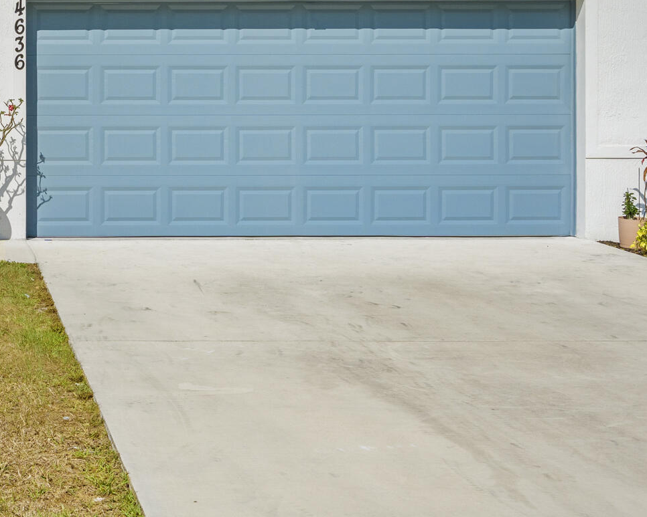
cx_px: -46
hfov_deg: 21.4
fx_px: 1628
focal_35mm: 85
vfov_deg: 18.0
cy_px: 165
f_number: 10
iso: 400
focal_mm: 35
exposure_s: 1/320
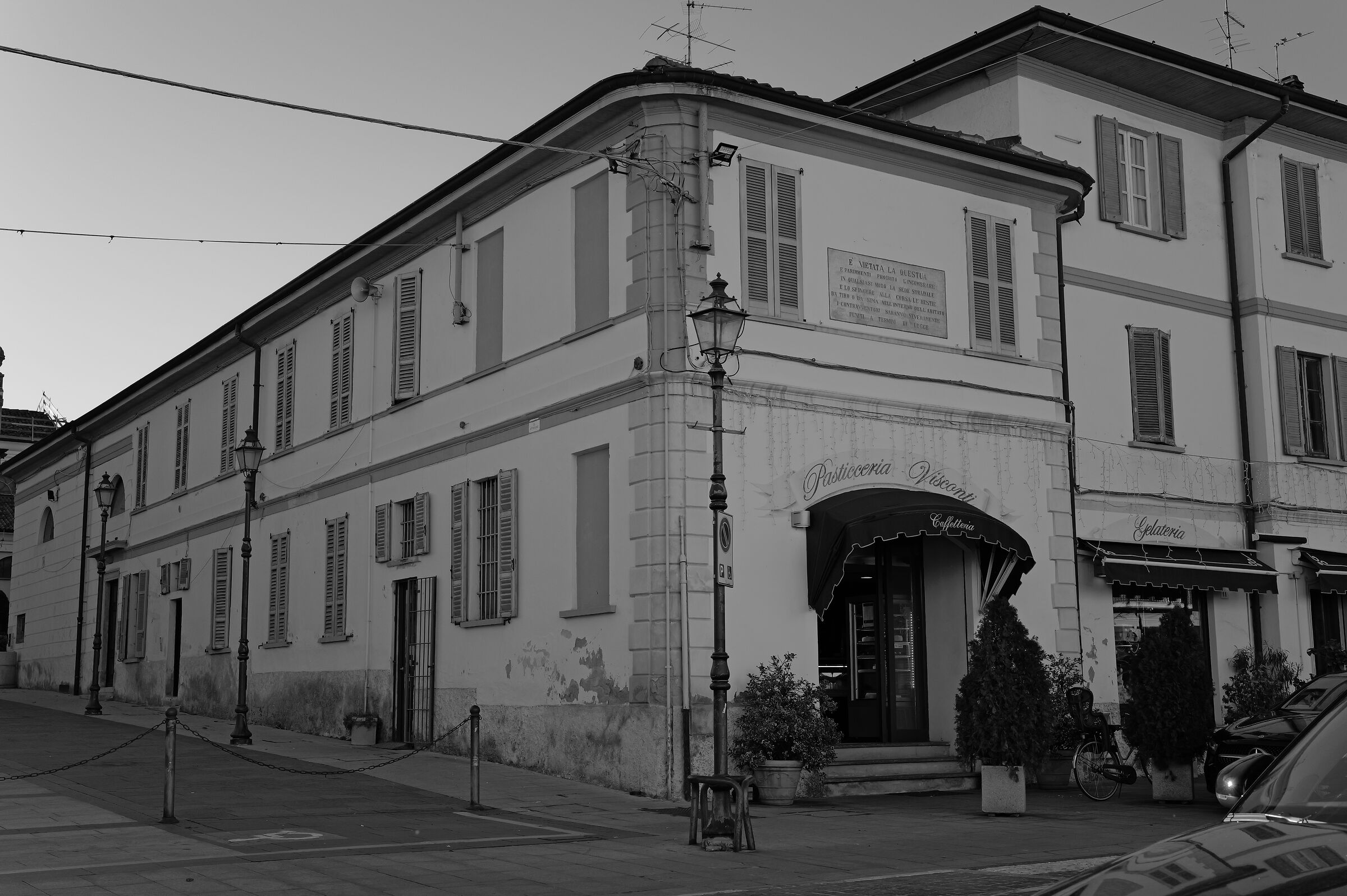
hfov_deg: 45.5
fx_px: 1608
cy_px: 448
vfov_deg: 31.1
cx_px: 674
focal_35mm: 43
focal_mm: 43
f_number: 10
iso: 200
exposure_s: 1/250
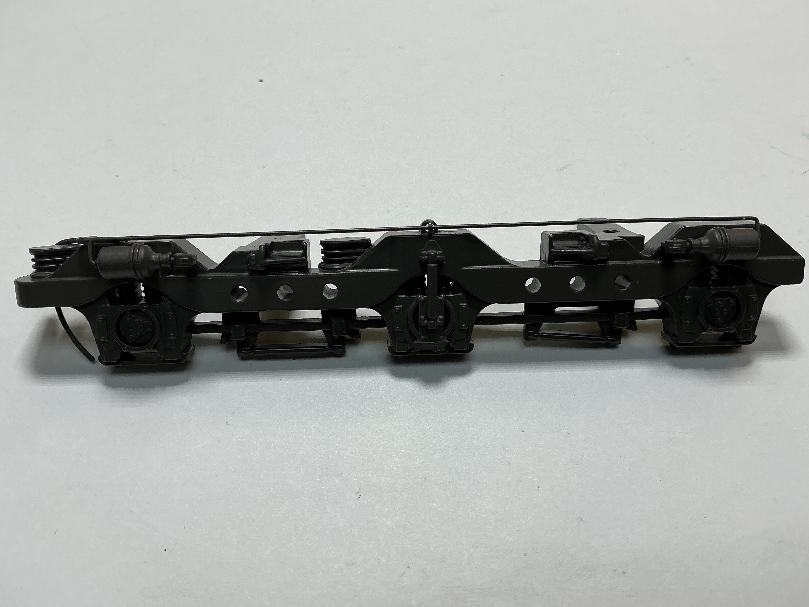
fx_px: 678
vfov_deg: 48.2
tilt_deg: -54.1
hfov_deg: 61.7
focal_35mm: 29
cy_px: 304
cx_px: 404
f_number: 1.8
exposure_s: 1/220
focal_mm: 3
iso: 20
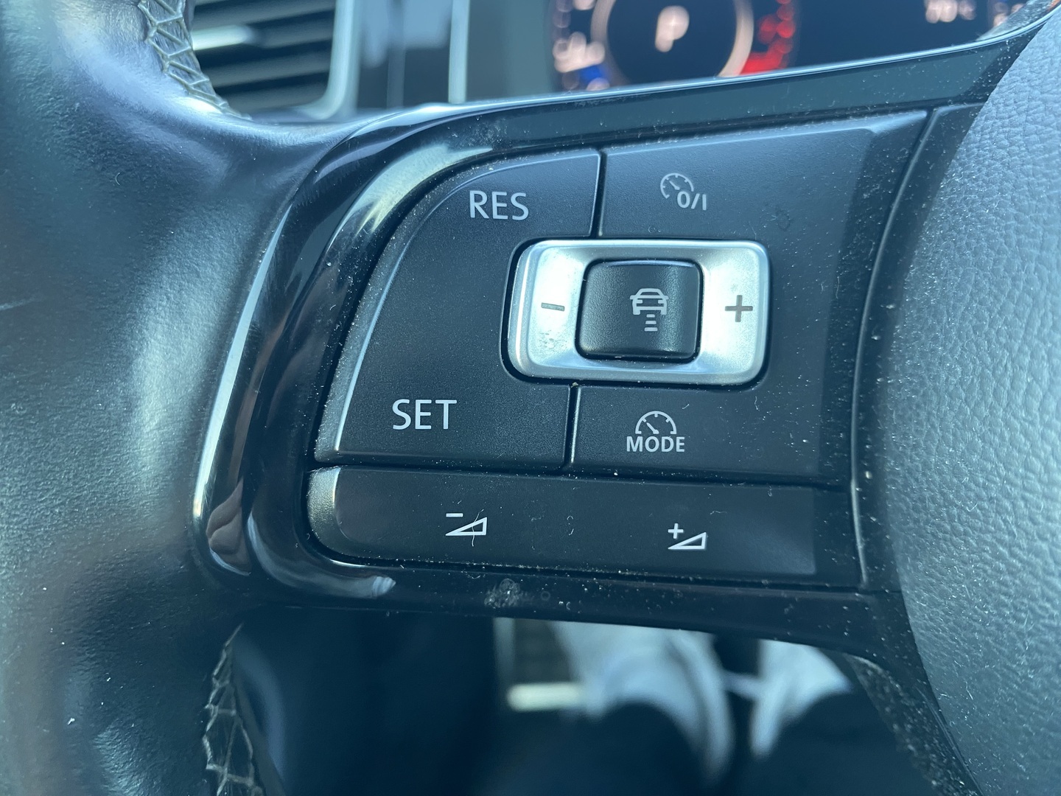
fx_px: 766
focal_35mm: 25
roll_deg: +8.3
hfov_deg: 69.4
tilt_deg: -30.2
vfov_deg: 54.9
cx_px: 530
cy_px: 398
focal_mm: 4.25
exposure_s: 1/56
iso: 200
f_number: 1.8
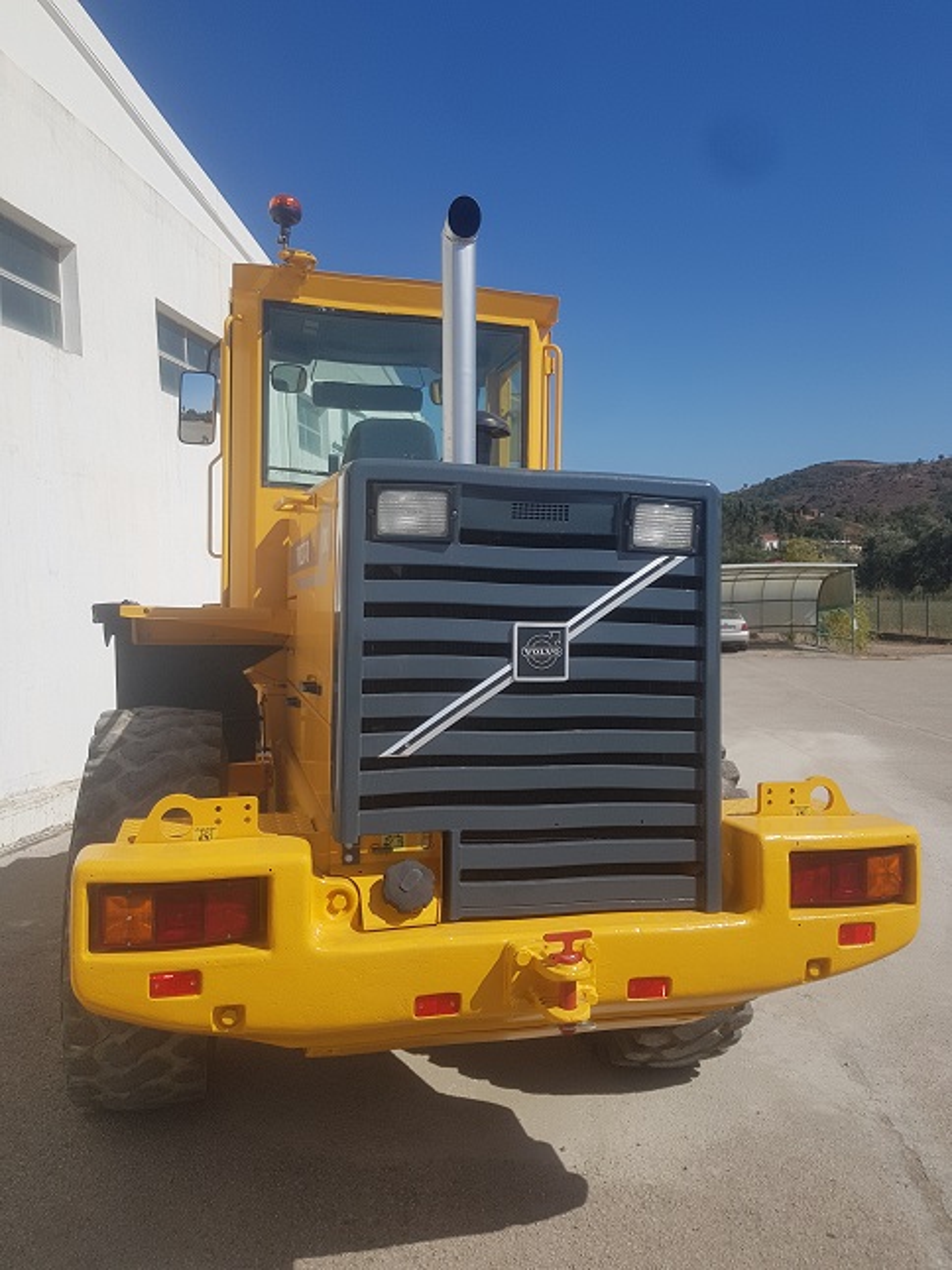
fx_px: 954
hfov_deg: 53.0
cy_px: 635
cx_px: 476
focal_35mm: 26
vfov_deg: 67.3
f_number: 1.7
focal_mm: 4.2
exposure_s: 1/3448
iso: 40
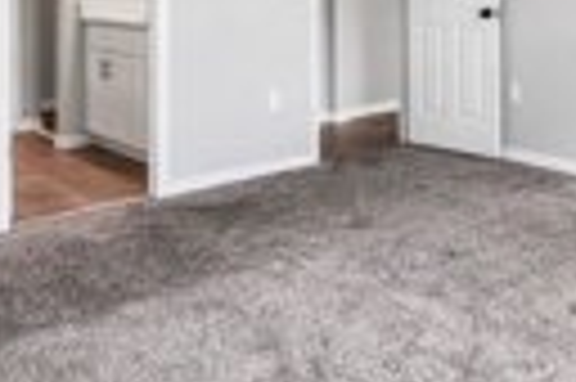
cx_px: 486
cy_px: -58
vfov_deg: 26.0
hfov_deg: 39.7
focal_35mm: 47
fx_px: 751
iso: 100
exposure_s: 1/6
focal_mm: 10
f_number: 7.1
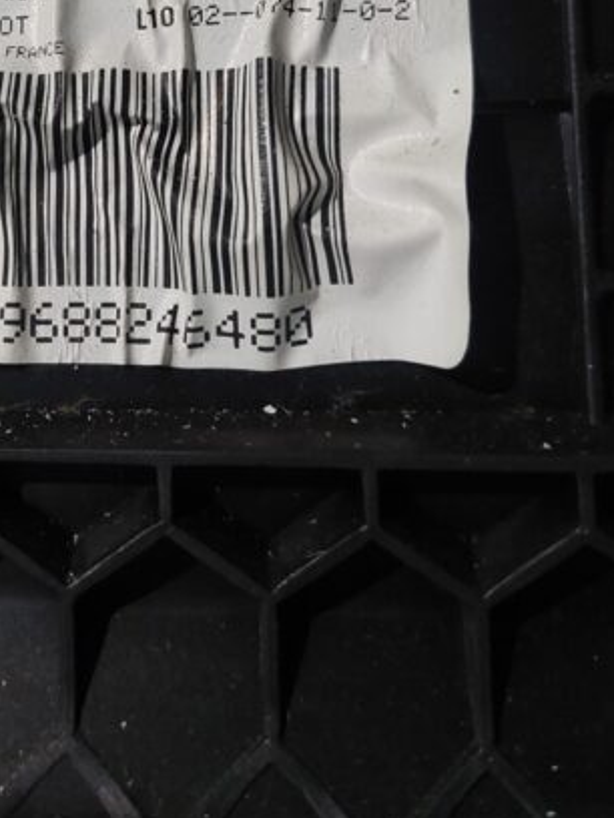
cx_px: 54
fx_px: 1159
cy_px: 156
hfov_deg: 28.5
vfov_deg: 37.4
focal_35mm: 49
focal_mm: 5.23
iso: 500
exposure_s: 1/25
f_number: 1.8
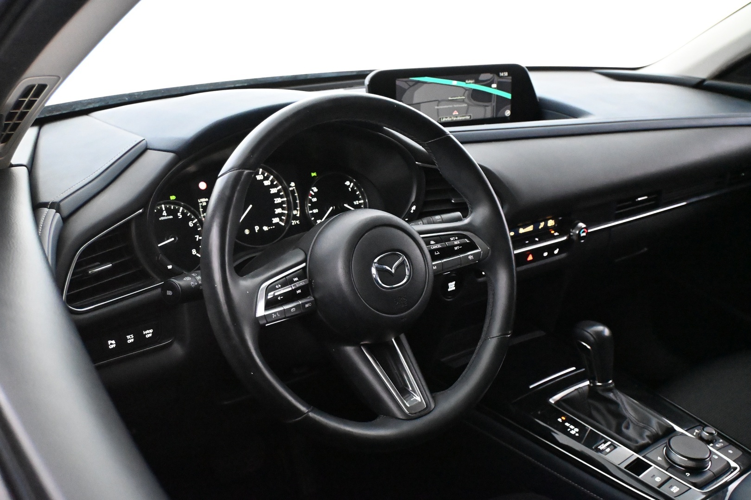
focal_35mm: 34
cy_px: 250
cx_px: 376
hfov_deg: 55.1
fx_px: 720
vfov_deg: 38.4
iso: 12800
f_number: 4.2
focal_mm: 23
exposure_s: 1/60
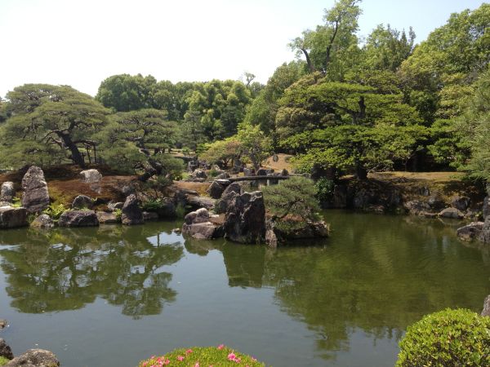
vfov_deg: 40.7
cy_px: 184
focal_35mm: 35
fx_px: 495
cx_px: 245
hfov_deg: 52.6
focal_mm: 4.28
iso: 50
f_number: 2.4
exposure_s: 1/920
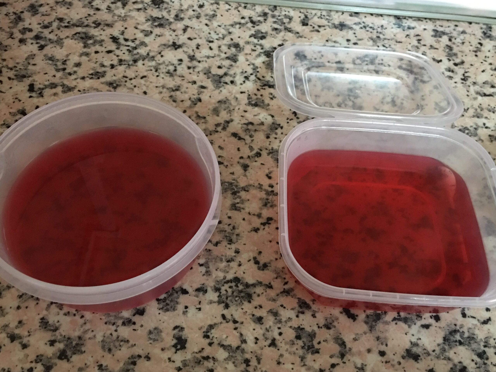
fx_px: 416
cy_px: 186
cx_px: 248
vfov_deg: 48.2
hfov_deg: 61.7
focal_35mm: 29
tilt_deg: -54.6
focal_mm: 4.15
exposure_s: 1/8
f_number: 2.2
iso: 160
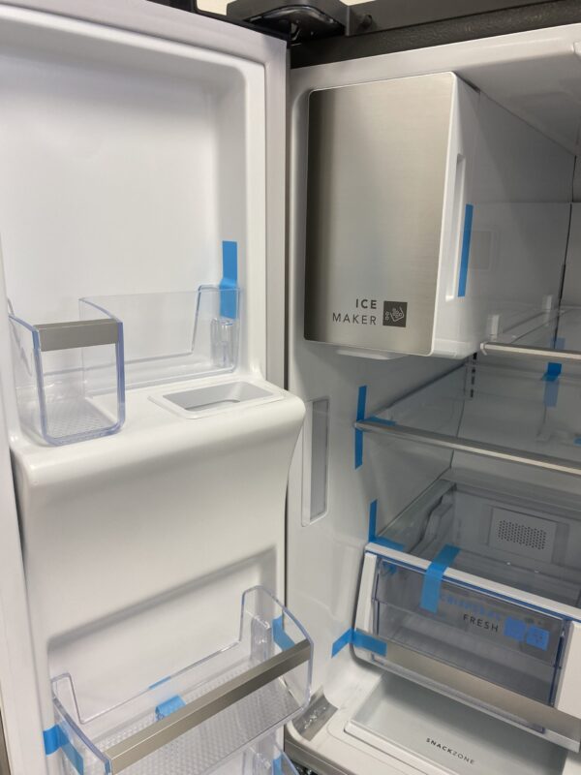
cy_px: 388
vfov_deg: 67.3
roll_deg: -1.0
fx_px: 582
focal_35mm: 26
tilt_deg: -12.6
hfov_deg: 53.1
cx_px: 290
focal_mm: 4.25
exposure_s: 1/63
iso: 80
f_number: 1.8
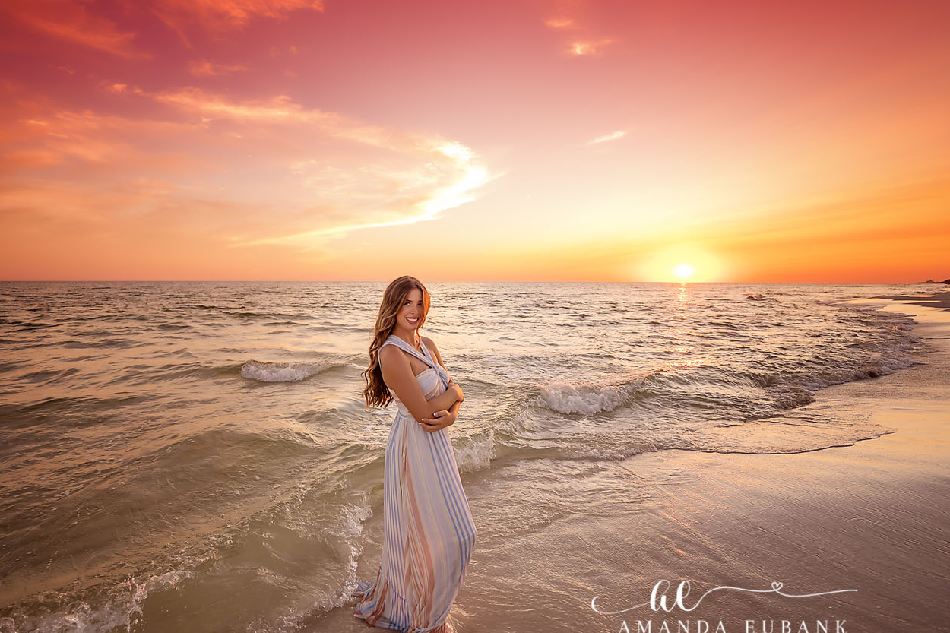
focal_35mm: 18
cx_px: 397
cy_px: 321
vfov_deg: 67.4
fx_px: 475
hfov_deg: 89.2
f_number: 2.8
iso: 320
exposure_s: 1/1000
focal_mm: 15
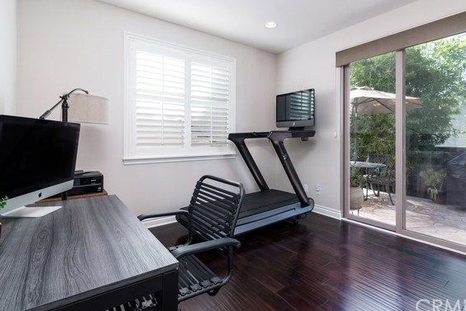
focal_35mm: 18
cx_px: 251
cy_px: 144
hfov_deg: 89.8
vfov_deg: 67.4
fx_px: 233
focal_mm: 16
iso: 400
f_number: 8
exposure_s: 1/160
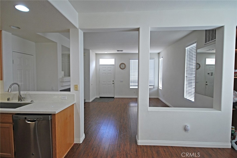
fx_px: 114
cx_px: 118
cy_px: 79
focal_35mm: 17
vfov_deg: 69.8
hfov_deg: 92.4
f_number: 4.5
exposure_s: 1/40
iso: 200
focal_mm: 11.5
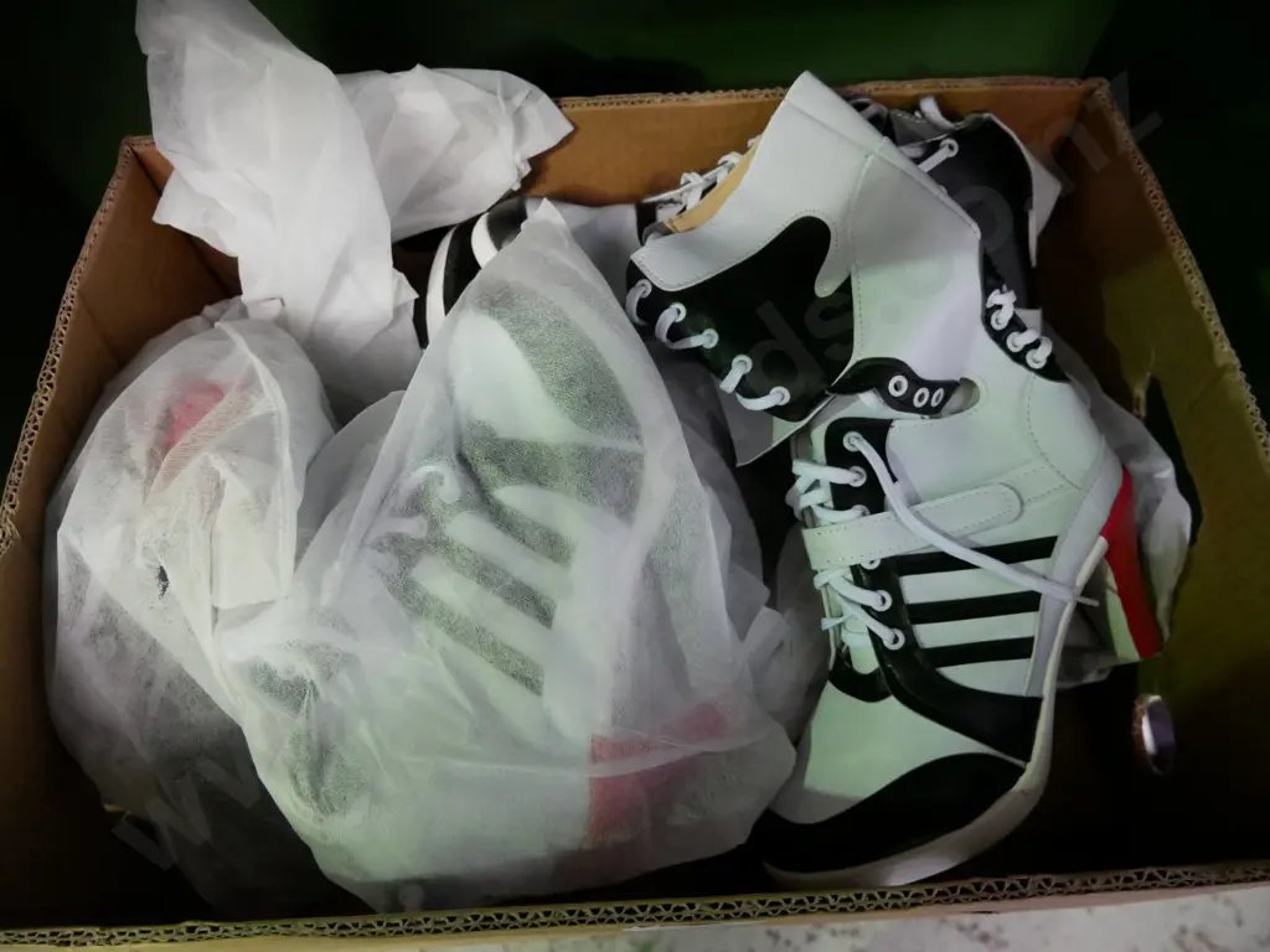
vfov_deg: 56.8
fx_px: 881
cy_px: 476
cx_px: 635
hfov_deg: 71.6
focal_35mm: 24
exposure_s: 1/60
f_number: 3.5
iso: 3200
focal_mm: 12
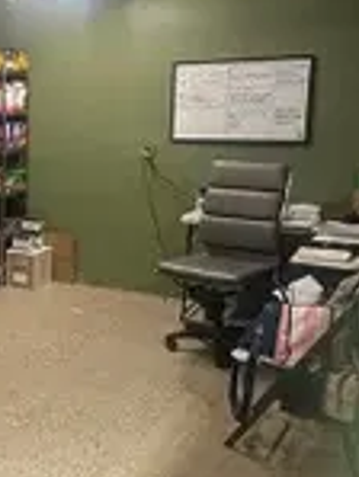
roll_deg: +0.8
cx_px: -122
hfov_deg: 24.8
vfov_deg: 38.1
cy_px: 210
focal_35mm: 50
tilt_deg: -8.0
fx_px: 690
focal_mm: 2.22
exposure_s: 1/120
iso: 200
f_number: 2.2
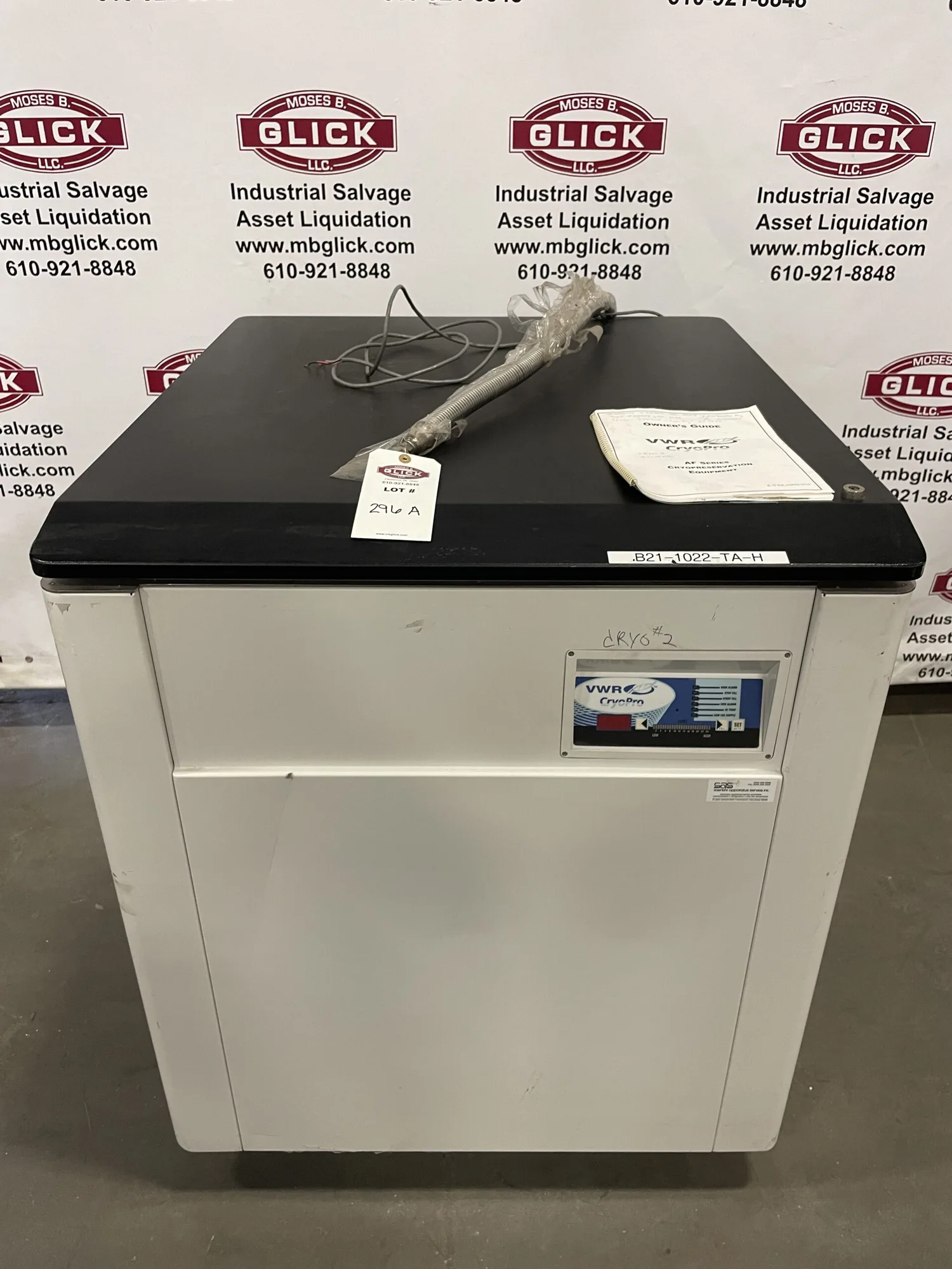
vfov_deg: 67.3
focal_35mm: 26
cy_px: 634
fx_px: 953
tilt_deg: -29.8
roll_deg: -0.5
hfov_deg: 53.1
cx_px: 476
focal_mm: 4.2
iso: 160
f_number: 1.6
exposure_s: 1/60
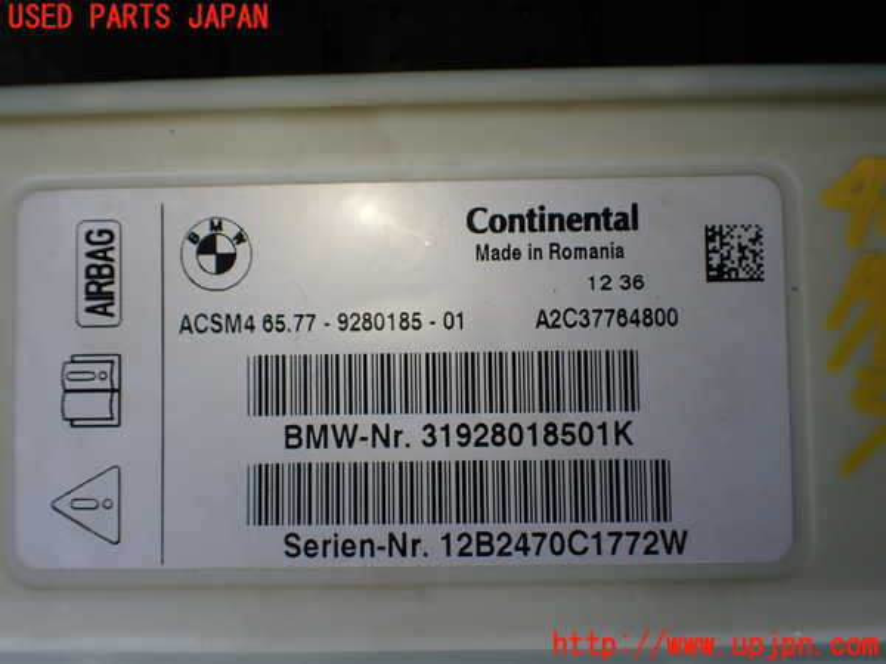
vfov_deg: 46.8
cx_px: 443
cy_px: 332
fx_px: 768
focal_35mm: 30
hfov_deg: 60.0
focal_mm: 5.4
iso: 100
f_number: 3.2
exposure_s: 1/200
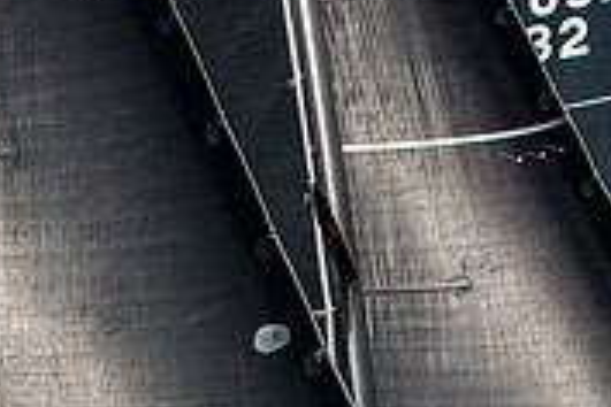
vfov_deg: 5.1
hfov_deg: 7.6
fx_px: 4565
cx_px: 570
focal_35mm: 269
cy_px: 612
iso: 400
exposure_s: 1/4000
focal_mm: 80
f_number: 5
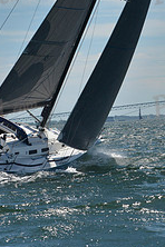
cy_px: -66
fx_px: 1258
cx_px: 95
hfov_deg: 7.5
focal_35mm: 183
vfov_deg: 11.0
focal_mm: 70
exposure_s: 1/1250
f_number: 10
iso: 280
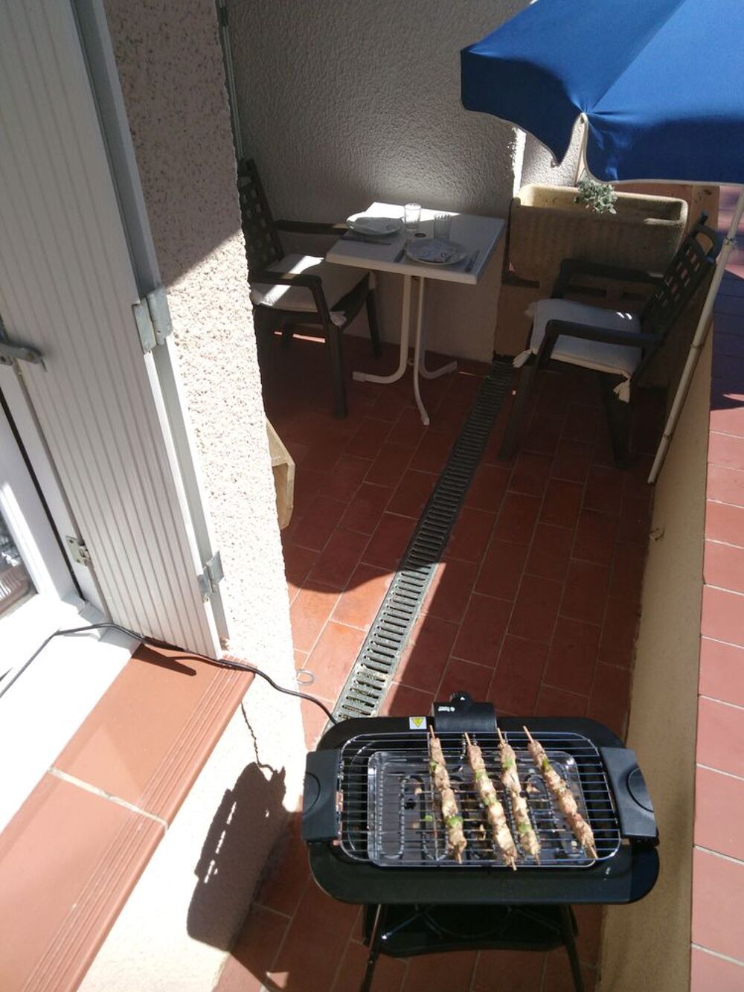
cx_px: 372
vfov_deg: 67.3
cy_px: 496
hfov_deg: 53.1
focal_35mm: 26
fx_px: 745
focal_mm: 3.46
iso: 100
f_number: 2.2
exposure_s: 1/891
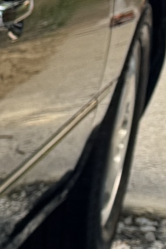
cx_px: -997
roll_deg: -1.2
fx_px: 1722
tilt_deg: -19.5
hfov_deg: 4.0
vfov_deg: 8.2
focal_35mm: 249
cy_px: 263
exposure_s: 1/995
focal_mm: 6.76
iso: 80
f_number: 1.78
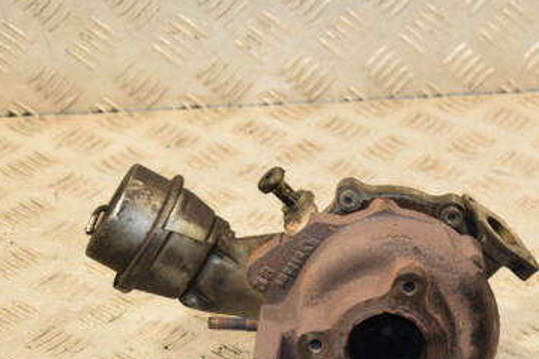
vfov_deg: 12.1
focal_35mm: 113
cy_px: 234
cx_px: 443
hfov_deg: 18.0
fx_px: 1689
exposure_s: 1/200
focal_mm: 45
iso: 800
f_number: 5.6
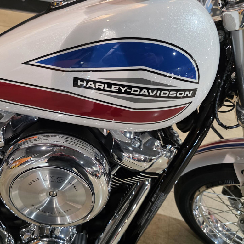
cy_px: 119
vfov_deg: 57.3
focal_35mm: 28
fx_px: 223
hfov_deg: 56.7
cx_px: 93
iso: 1000
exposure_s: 1/120
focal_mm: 6.3
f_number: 1.7
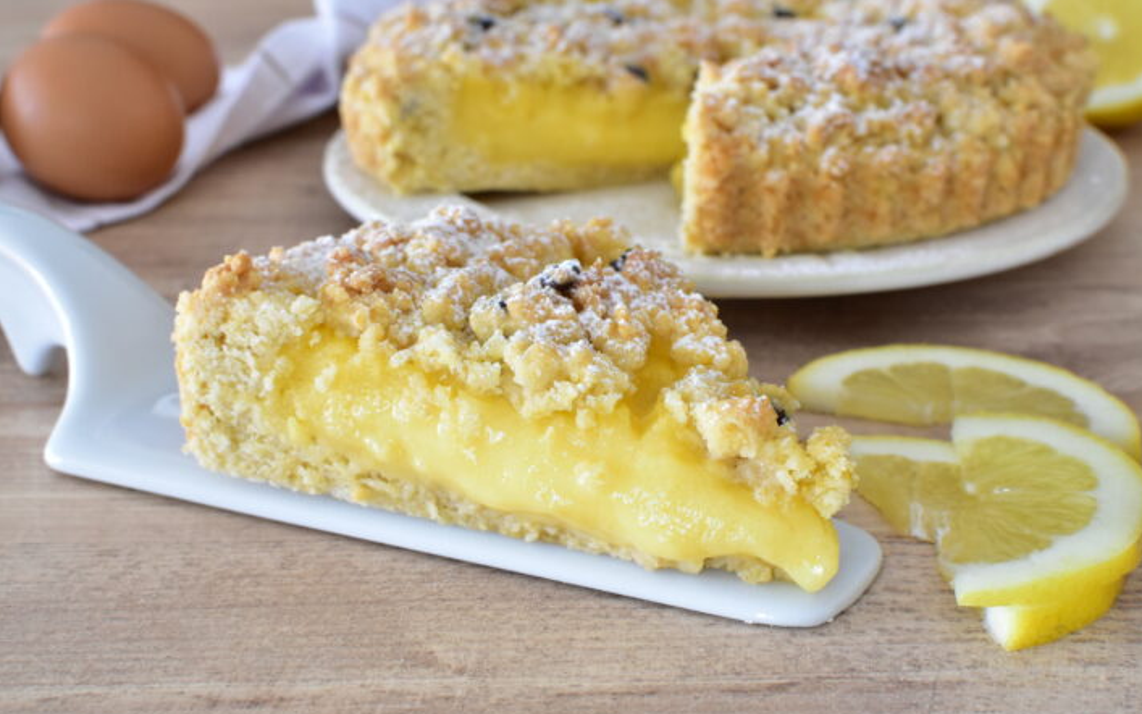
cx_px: 580
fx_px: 1697
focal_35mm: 55
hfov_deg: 37.2
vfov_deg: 23.8
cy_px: 349
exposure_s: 1/8
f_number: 8
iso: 1250
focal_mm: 35
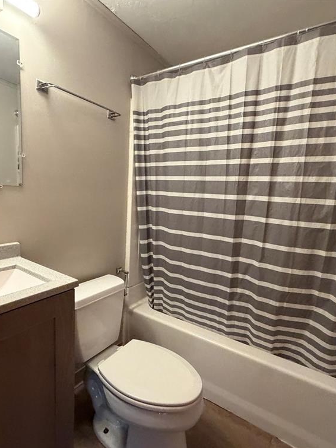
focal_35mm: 19
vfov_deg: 84.7
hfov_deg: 68.5
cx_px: 154
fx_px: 246
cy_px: 225
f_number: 2.2
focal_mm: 2.22
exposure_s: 1/60
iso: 500
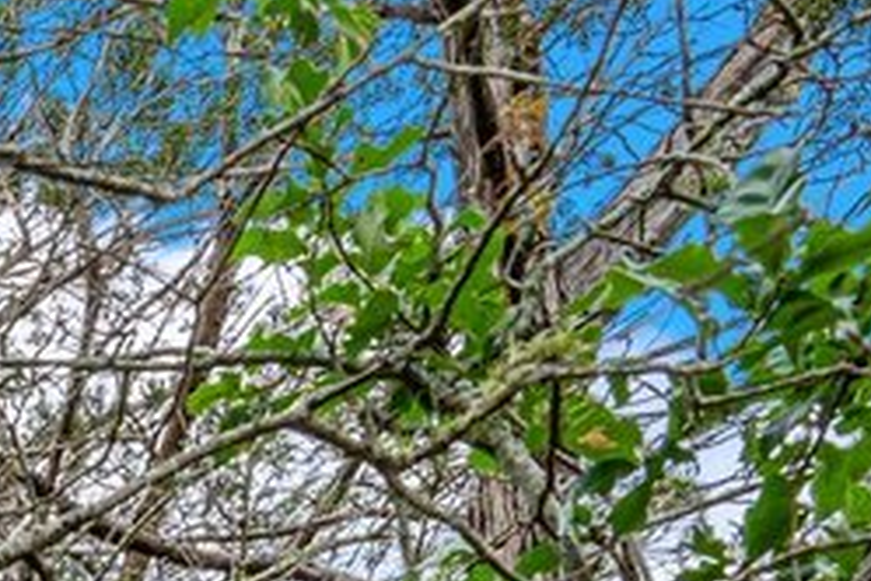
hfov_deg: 15.8
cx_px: -1018
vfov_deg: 10.2
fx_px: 2202
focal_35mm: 91
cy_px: 1827
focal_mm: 14
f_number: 7.1
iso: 125
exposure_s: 1/100
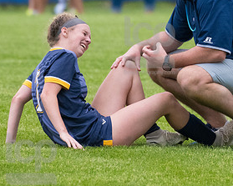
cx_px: 149
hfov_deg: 1.8
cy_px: 46
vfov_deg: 1.4
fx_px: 7466
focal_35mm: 1083
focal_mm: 370
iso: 4000
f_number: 5.6
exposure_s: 1/1600
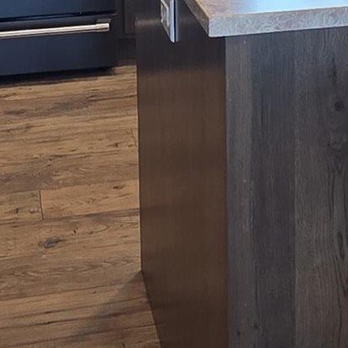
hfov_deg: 20.0
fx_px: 978
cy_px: -136
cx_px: 270
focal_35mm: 86
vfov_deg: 18.4
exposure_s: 1/60
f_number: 1.9
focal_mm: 2.2
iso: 160
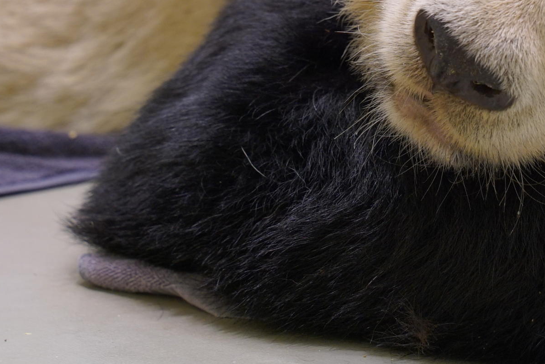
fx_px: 2848
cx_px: 413
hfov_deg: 10.9
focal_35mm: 188
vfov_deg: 7.3
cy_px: -47
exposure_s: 1/50
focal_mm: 73
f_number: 4
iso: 1000
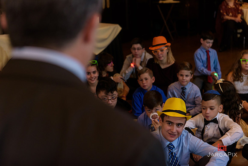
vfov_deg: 19.5
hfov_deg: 28.8
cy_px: 83
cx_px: 124
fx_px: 482
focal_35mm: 70
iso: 1600
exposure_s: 1/125
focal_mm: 70
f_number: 3.2
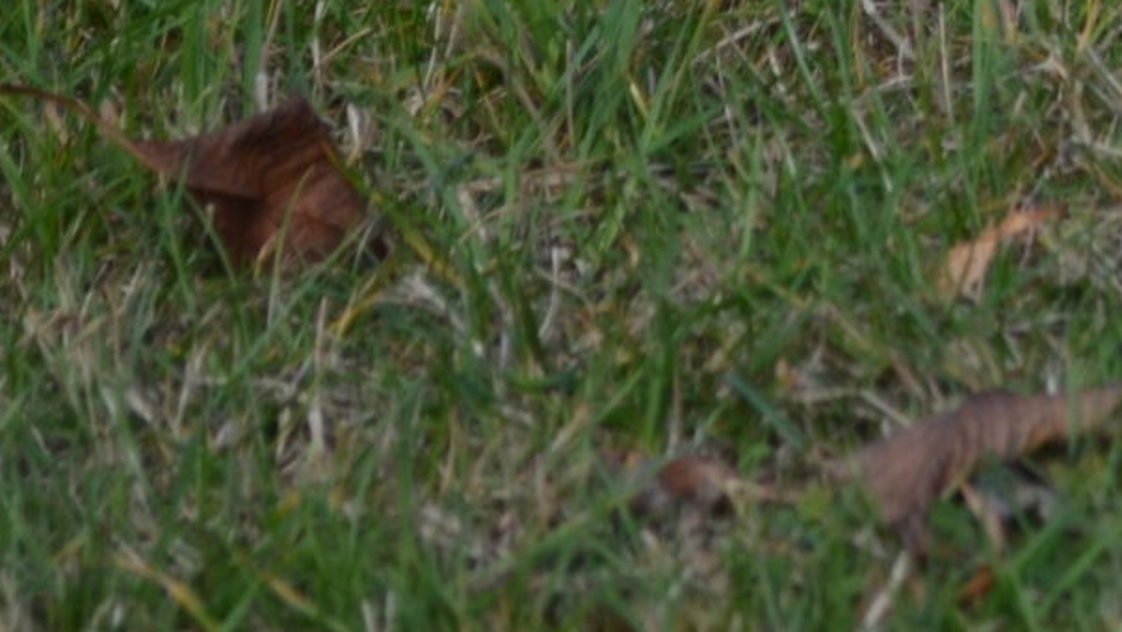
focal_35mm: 319
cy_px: -612
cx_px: 1726
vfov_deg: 3.8
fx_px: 9492
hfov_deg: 6.7
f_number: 5.3
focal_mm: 48
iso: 400
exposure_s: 1/1250
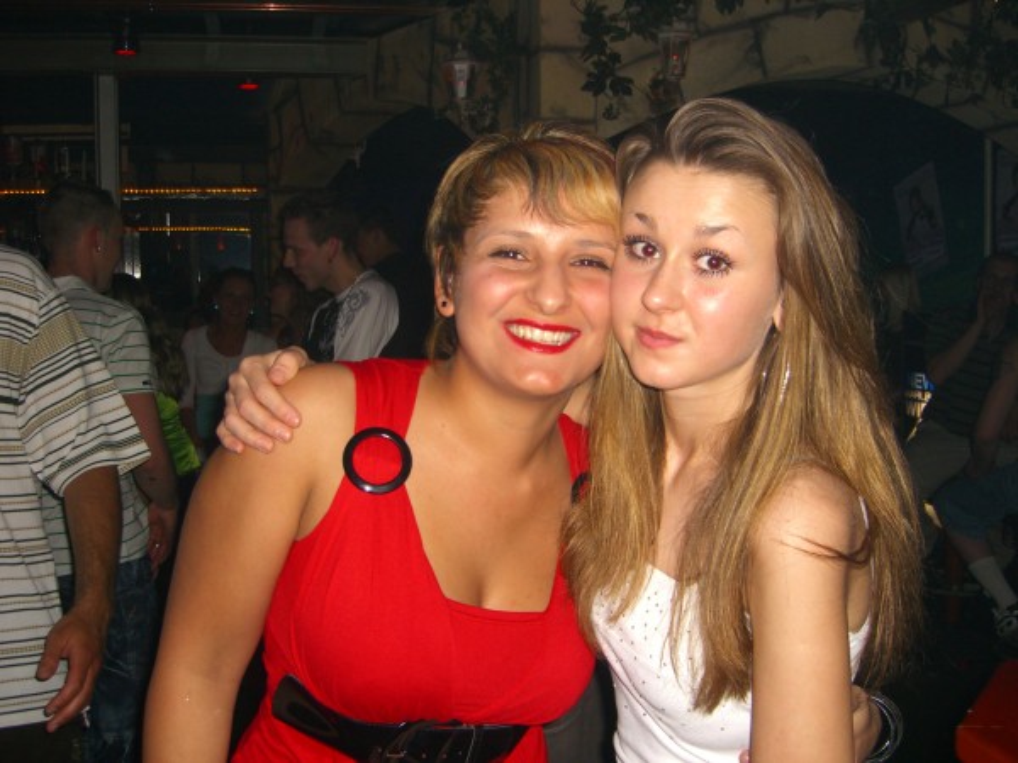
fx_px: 1118
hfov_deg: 49.0
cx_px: 509
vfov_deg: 37.7
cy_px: 382
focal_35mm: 38
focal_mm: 7.9
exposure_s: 1/60
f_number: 2.8
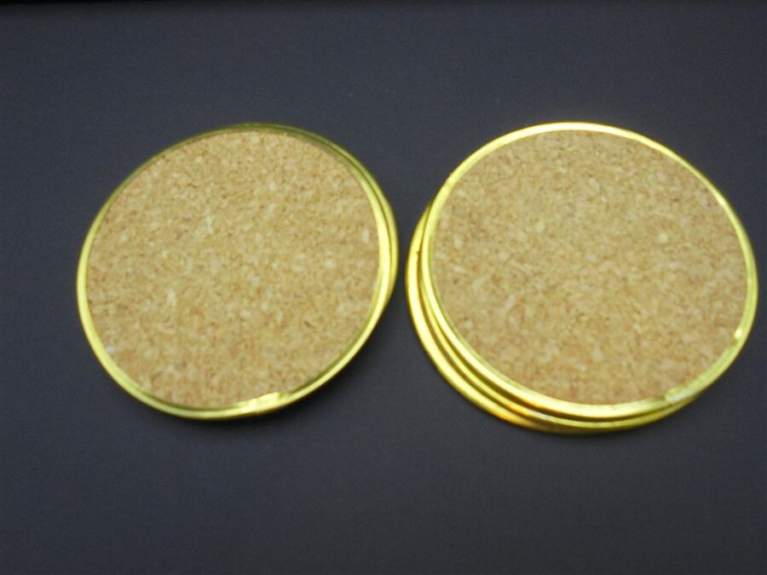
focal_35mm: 29
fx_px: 643
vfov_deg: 48.2
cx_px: 384
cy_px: 288
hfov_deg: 61.7
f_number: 3.7
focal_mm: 5.3
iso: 100
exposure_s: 1/30
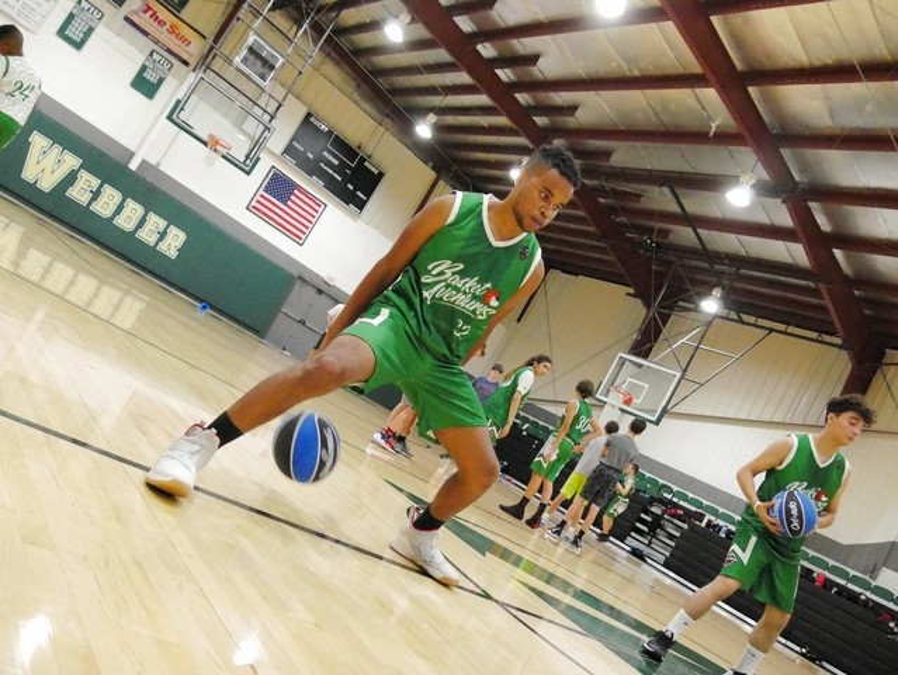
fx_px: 727
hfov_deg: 63.4
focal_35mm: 28
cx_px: 449
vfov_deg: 49.8
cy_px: 338
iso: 12800
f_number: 4.5
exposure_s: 1/320
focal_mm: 14
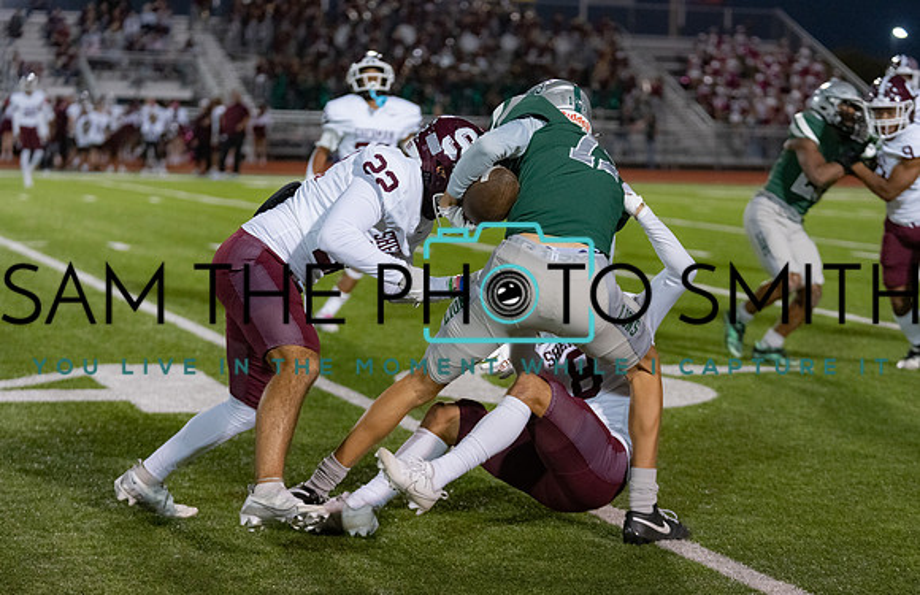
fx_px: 2437
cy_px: 329
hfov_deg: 21.4
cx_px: 493
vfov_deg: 13.9
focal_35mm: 96
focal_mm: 87
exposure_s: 1/1250
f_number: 2.8
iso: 5000
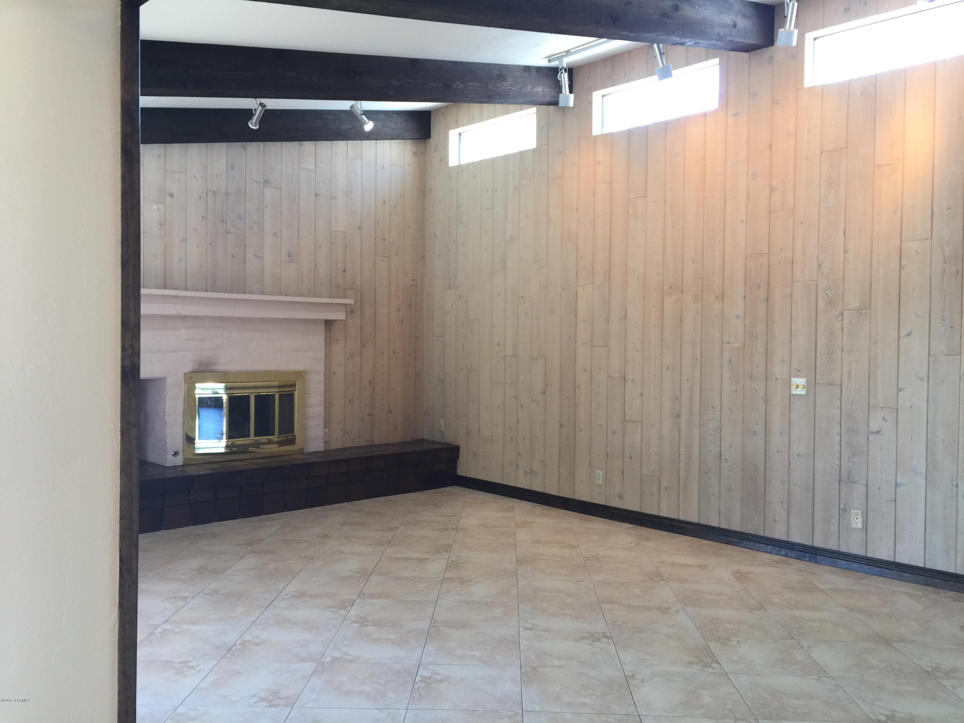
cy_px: 362
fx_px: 808
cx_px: 482
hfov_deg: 61.7
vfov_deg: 48.2
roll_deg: -0.7
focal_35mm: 29
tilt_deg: -1.2
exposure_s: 1/15
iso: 32
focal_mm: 4.15
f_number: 2.2
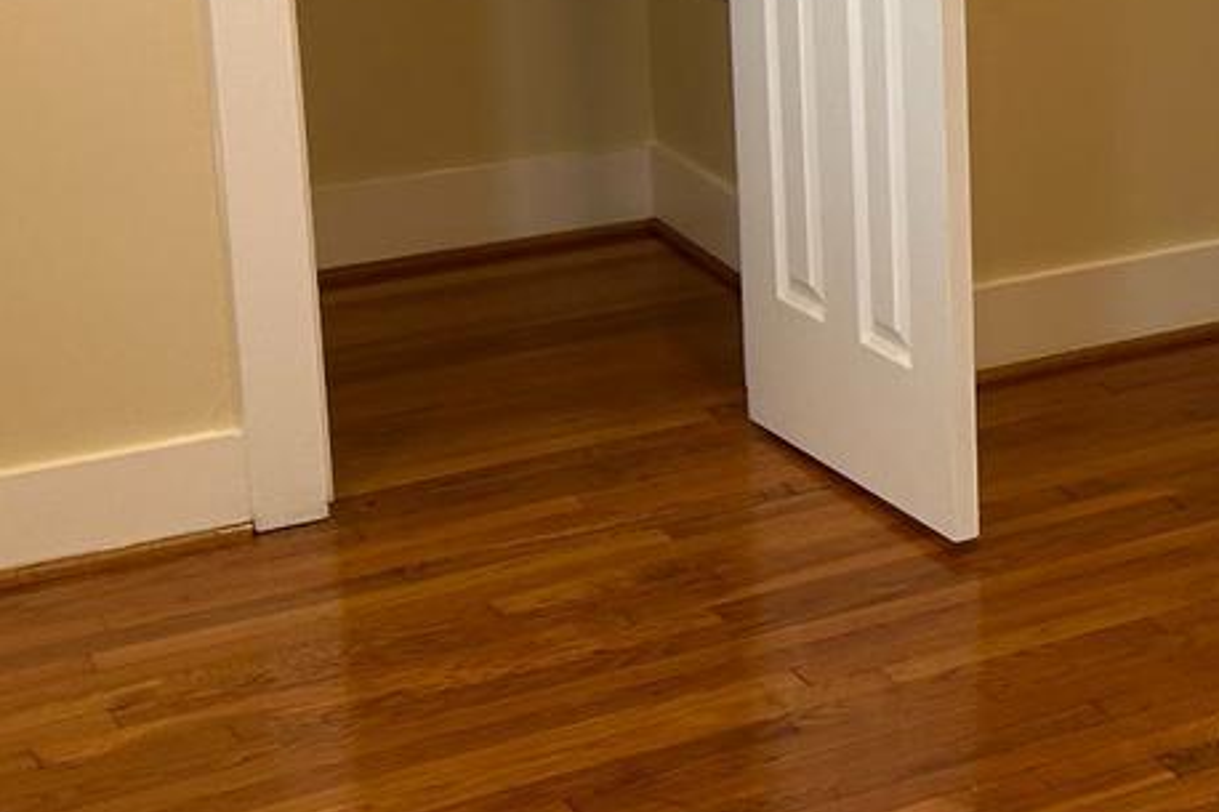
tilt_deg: -14.2
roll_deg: -1.6
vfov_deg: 15.8
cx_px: 1786
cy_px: 35
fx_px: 2877
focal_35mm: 85
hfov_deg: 20.7
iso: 80
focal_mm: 5.7
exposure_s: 1/120
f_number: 1.5
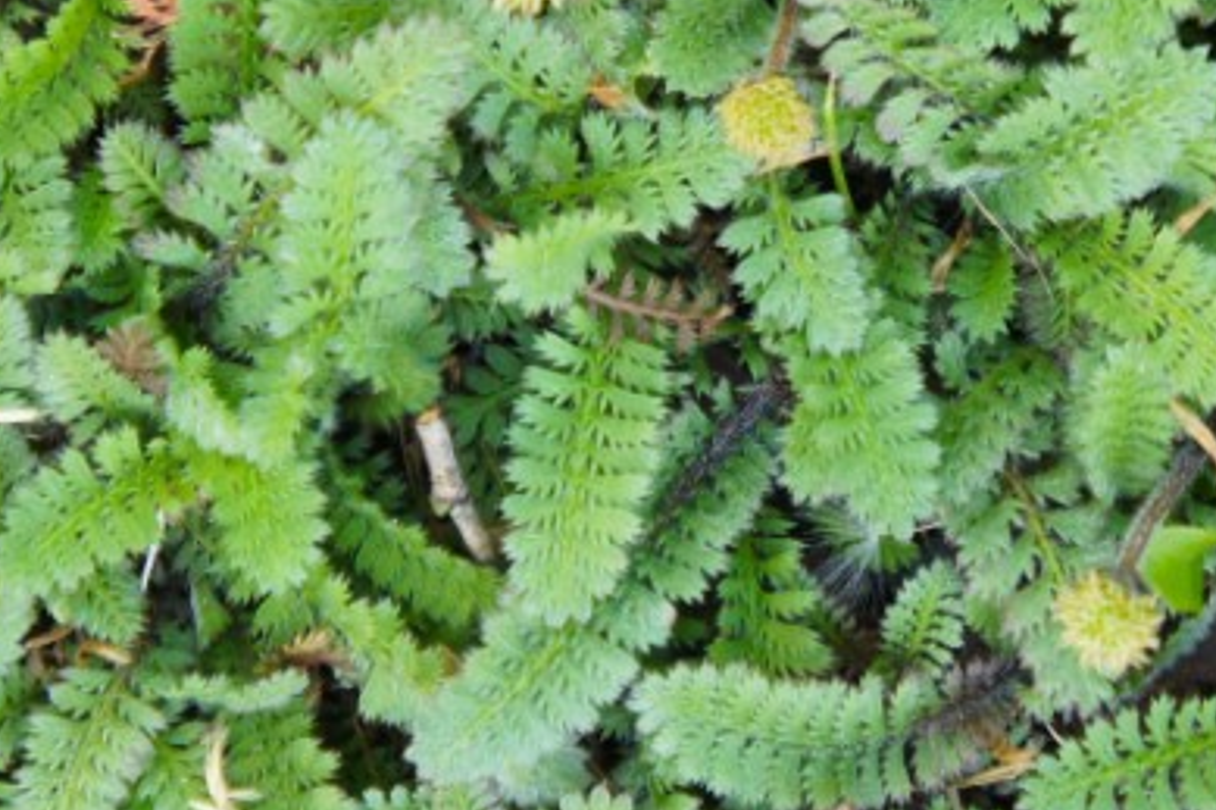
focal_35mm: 191
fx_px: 6465
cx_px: 660
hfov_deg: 10.7
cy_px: -106
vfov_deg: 7.1
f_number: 4.5
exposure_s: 1/160
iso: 500
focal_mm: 43
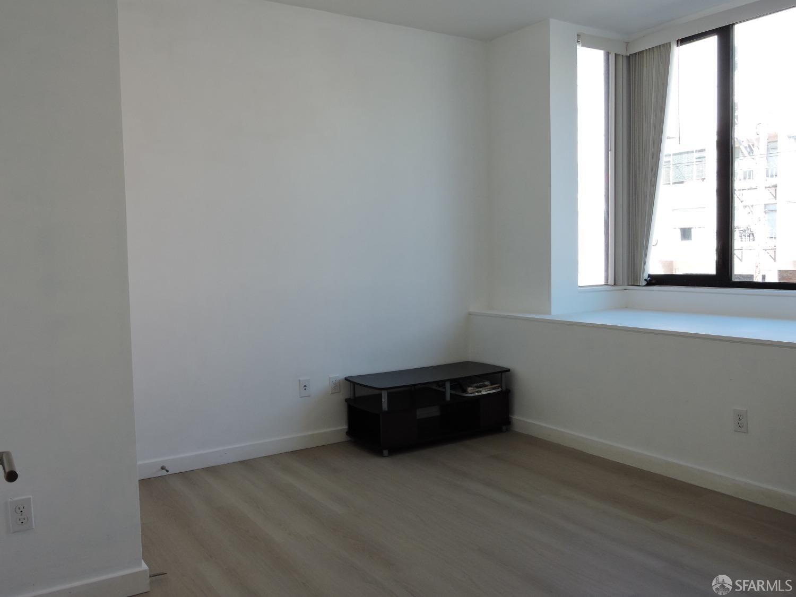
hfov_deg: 60.0
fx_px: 690
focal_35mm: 30
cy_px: 298
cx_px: 398
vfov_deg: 46.8
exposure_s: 1/100
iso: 100
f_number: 3.5
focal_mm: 5.4
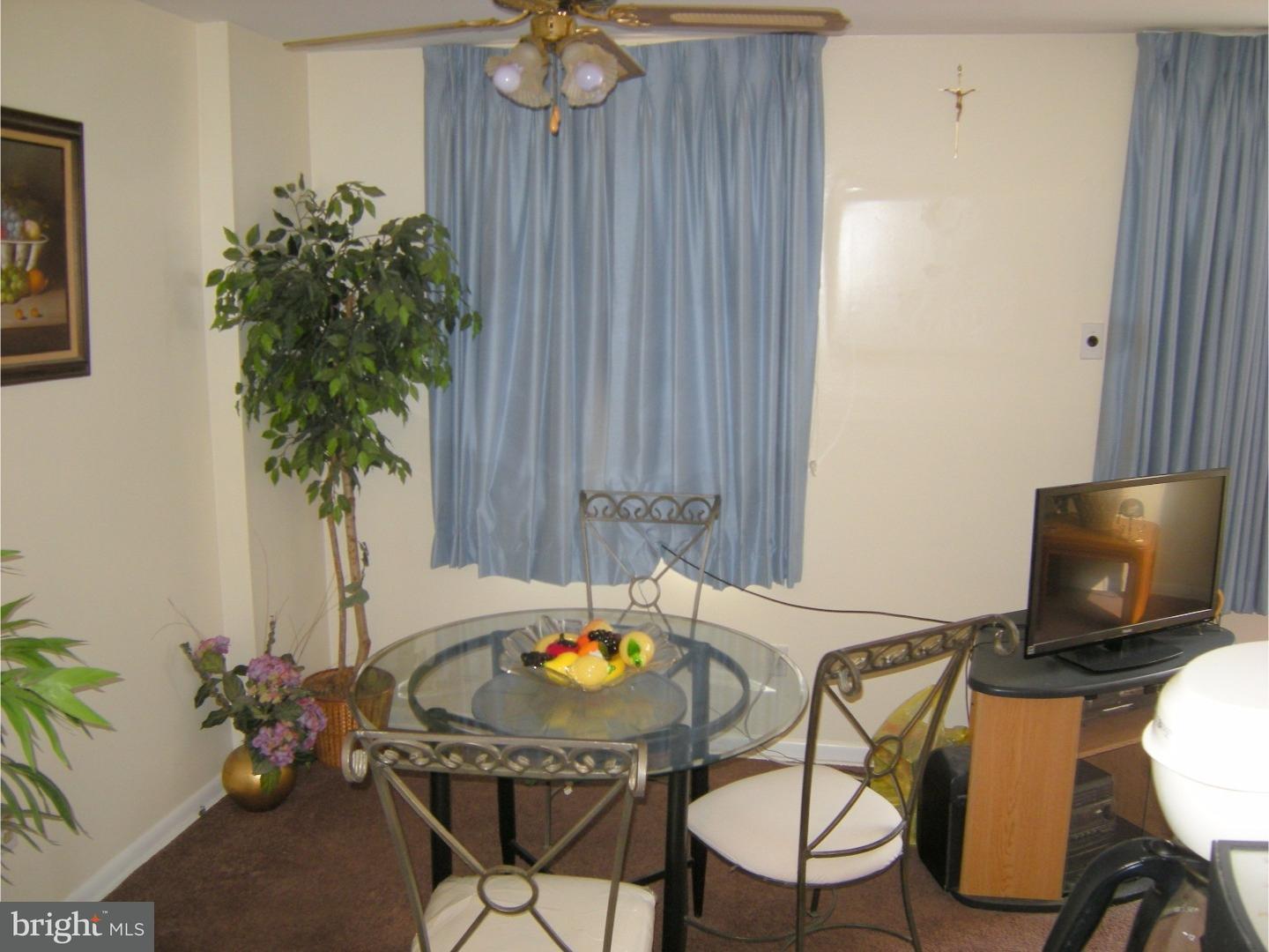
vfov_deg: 45.4
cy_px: 476
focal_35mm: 31
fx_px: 1136
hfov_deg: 58.4
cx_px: 634
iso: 116
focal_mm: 5.3
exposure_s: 1/30
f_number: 2.9
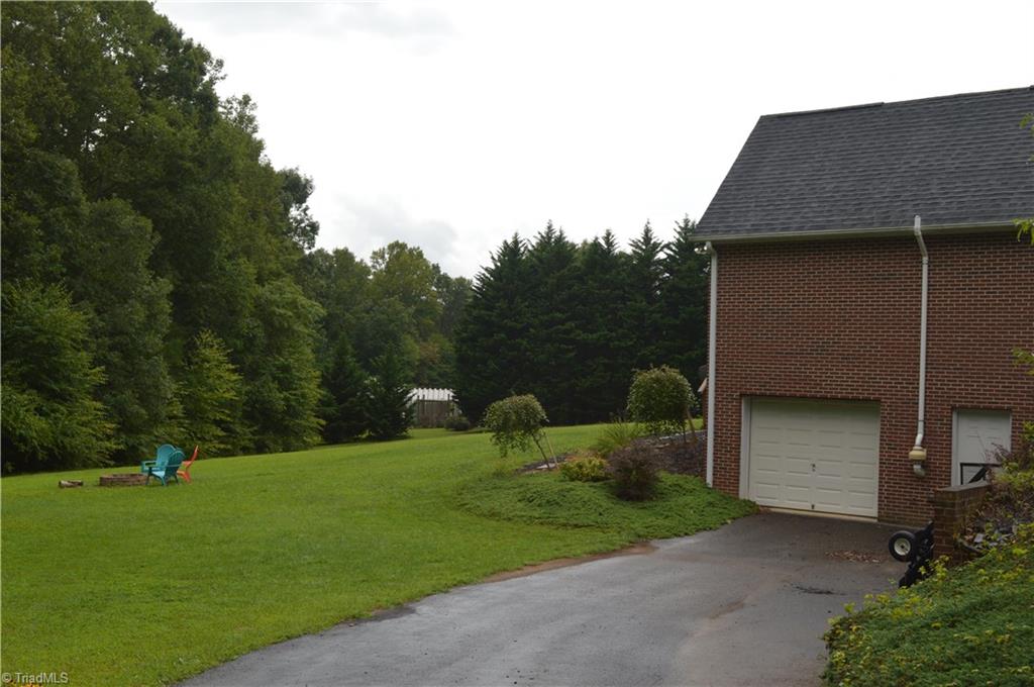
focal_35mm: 39
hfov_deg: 49.6
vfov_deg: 34.1
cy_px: 344
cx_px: 517
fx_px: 1119
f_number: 8
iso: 100
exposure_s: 1/200
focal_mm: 26
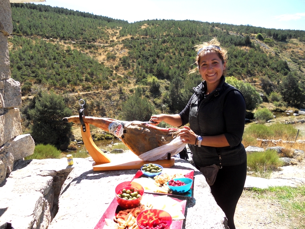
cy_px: 114
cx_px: 152
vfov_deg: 51.3
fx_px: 238
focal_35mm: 27
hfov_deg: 65.3
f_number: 3.2
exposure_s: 1/320
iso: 80
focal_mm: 4.9
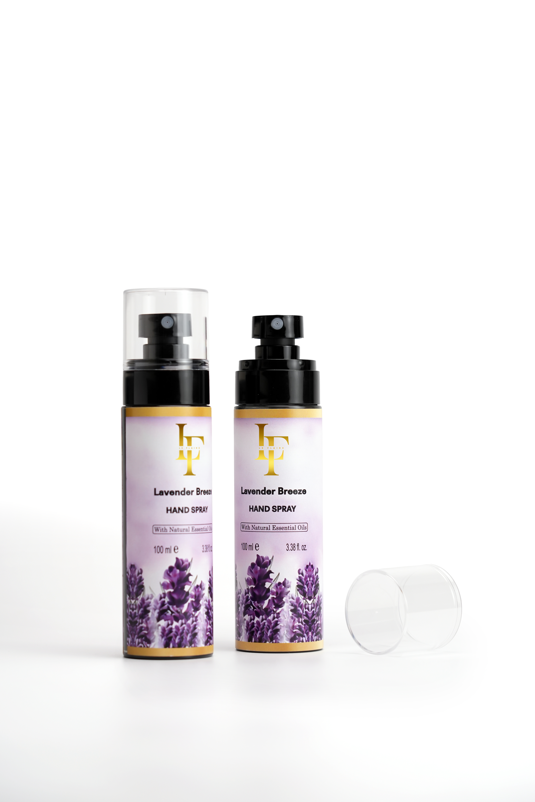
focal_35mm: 105
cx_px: 268
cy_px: 401
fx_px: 2340
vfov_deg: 19.5
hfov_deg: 13.0
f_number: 5.6
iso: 200
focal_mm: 105
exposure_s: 1/100
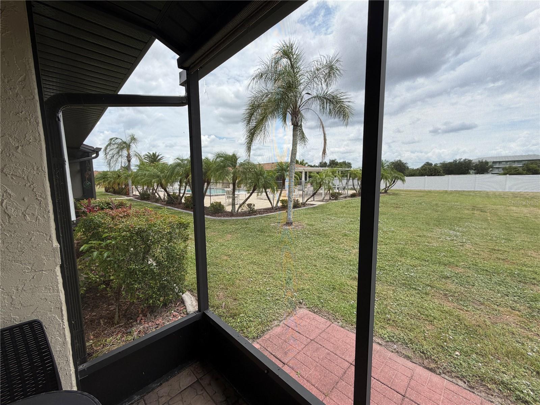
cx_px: 270
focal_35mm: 14
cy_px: 202
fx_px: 218
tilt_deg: -6.0
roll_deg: +0.9
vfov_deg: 85.7
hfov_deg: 102.1
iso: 32
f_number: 2.2
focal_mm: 2.22
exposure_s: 1/770
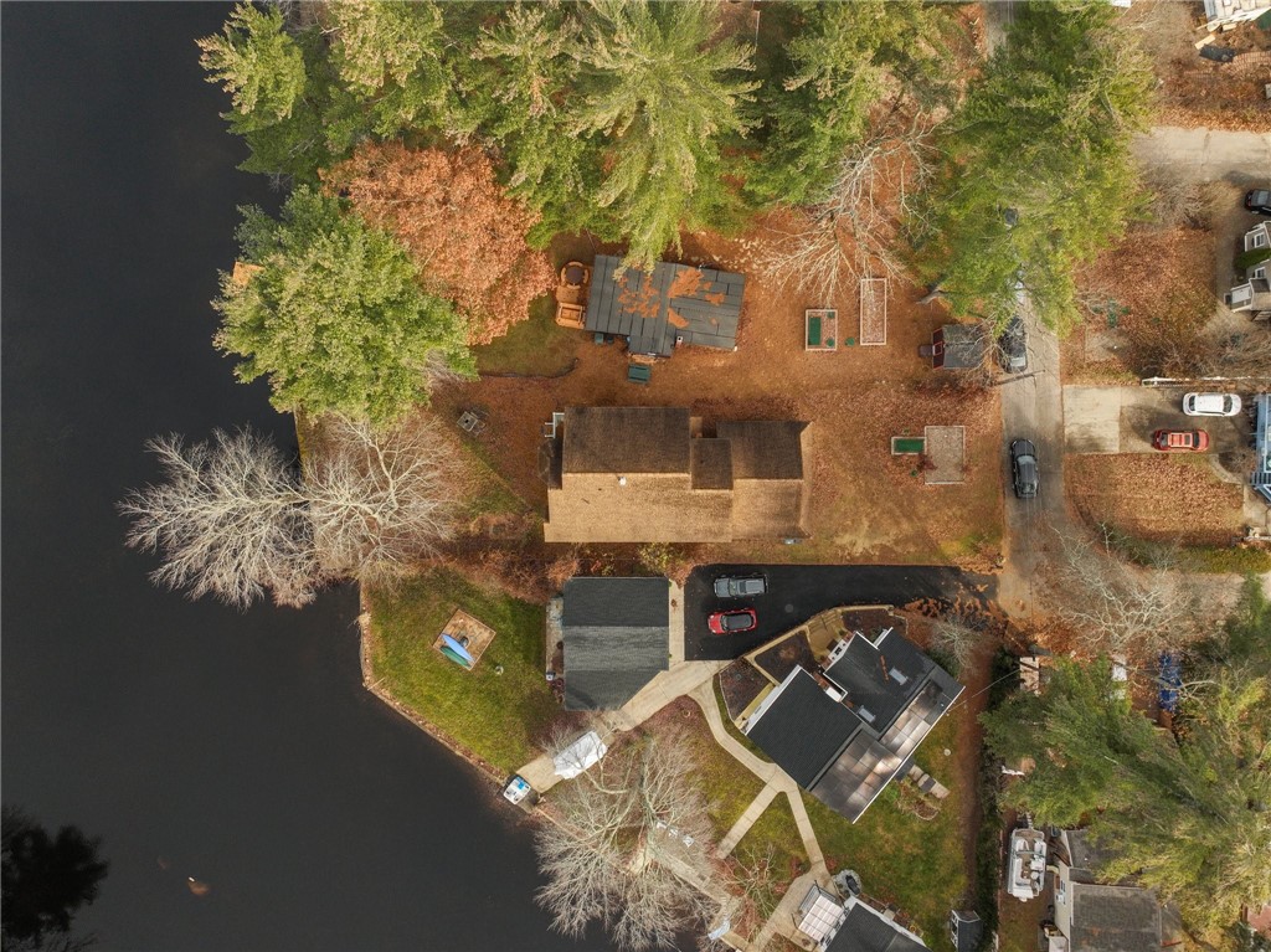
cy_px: 476
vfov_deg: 56.8
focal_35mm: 24
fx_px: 881
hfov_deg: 71.6
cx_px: 636
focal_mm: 12.29
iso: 100
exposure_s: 1/800
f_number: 2.8
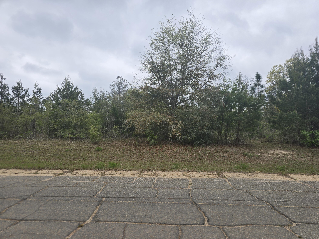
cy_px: 120
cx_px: 160
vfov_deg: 58.9
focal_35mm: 23
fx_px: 212
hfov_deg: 73.9
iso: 12
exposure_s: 1/536
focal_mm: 6.3
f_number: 1.7
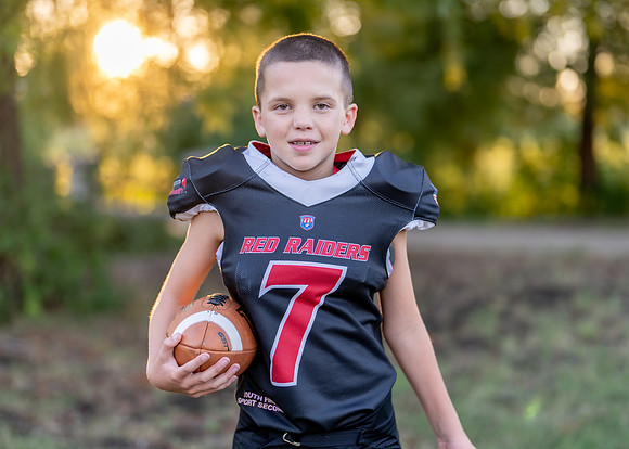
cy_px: 227
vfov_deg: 21.2
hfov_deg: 29.3
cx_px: 325
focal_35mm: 67
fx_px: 1202
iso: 100
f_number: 1.2
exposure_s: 1/400
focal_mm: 50
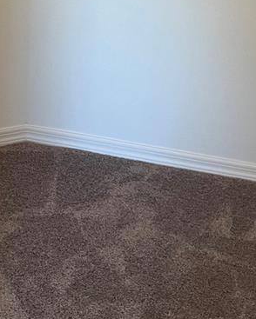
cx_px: 71
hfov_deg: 18.4
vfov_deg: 21.7
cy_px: -41
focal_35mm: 83
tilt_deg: -10.7
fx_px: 785
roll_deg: -2.7
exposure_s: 1/60
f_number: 1.5
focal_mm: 5.7
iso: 100
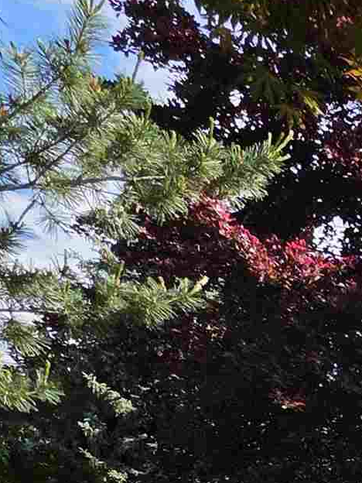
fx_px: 892
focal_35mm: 64
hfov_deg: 15.5
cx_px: 813
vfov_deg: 24.0
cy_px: 722
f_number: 1.9
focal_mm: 2.2
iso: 32
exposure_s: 1/976
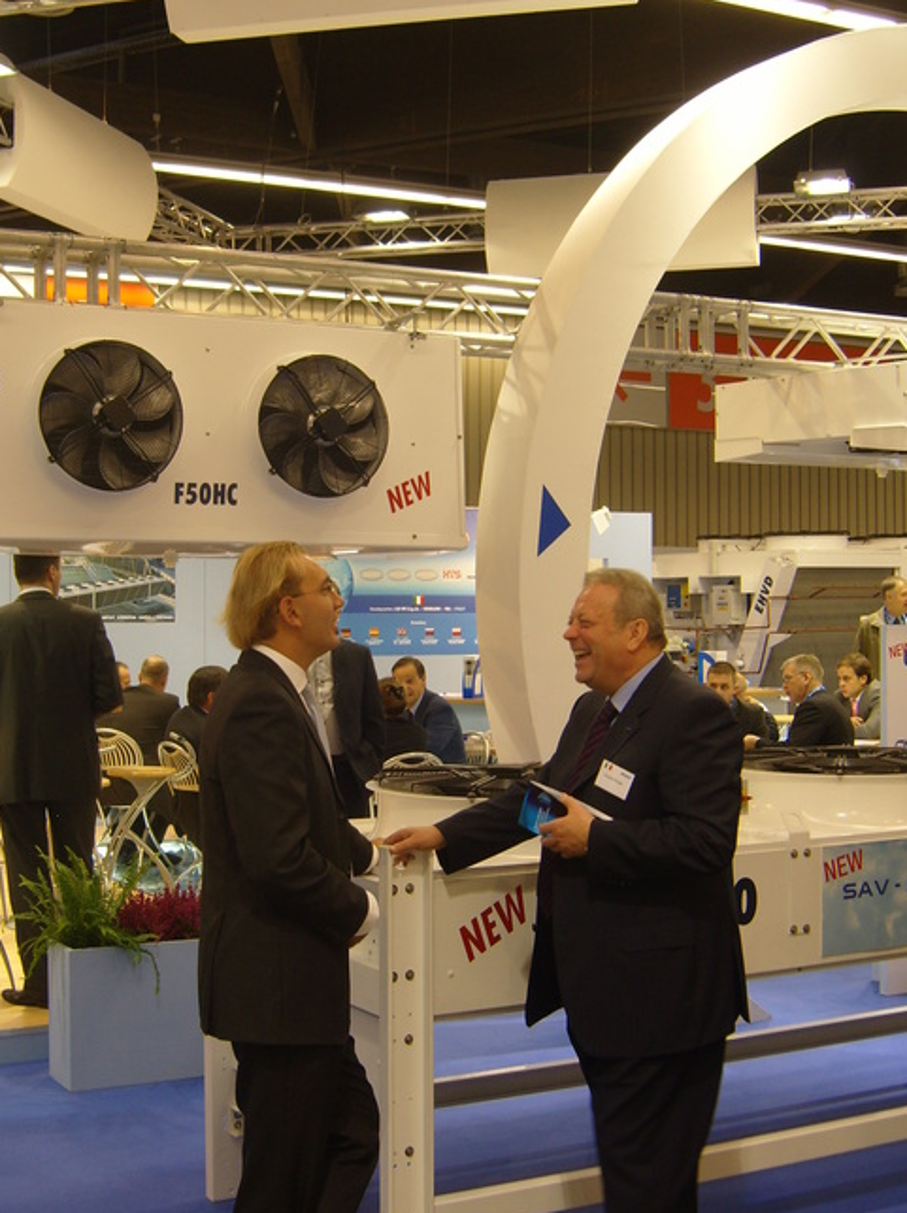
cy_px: 575
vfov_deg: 38.9
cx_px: 373
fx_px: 1715
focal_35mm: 49
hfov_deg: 29.6
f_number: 2.8
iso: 80
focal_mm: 7.4
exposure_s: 1/45
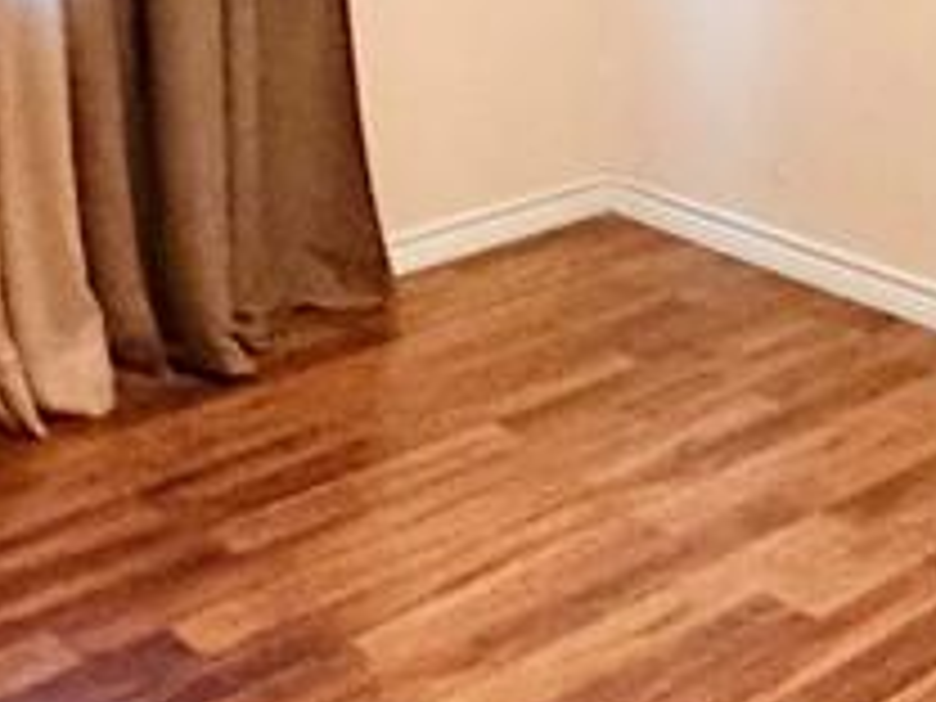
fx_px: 1866
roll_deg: +0.4
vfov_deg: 18.6
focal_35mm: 69
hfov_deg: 28.0
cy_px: -382
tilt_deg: -2.1
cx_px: 634
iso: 1250
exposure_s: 1/40
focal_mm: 2.22
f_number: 2.2
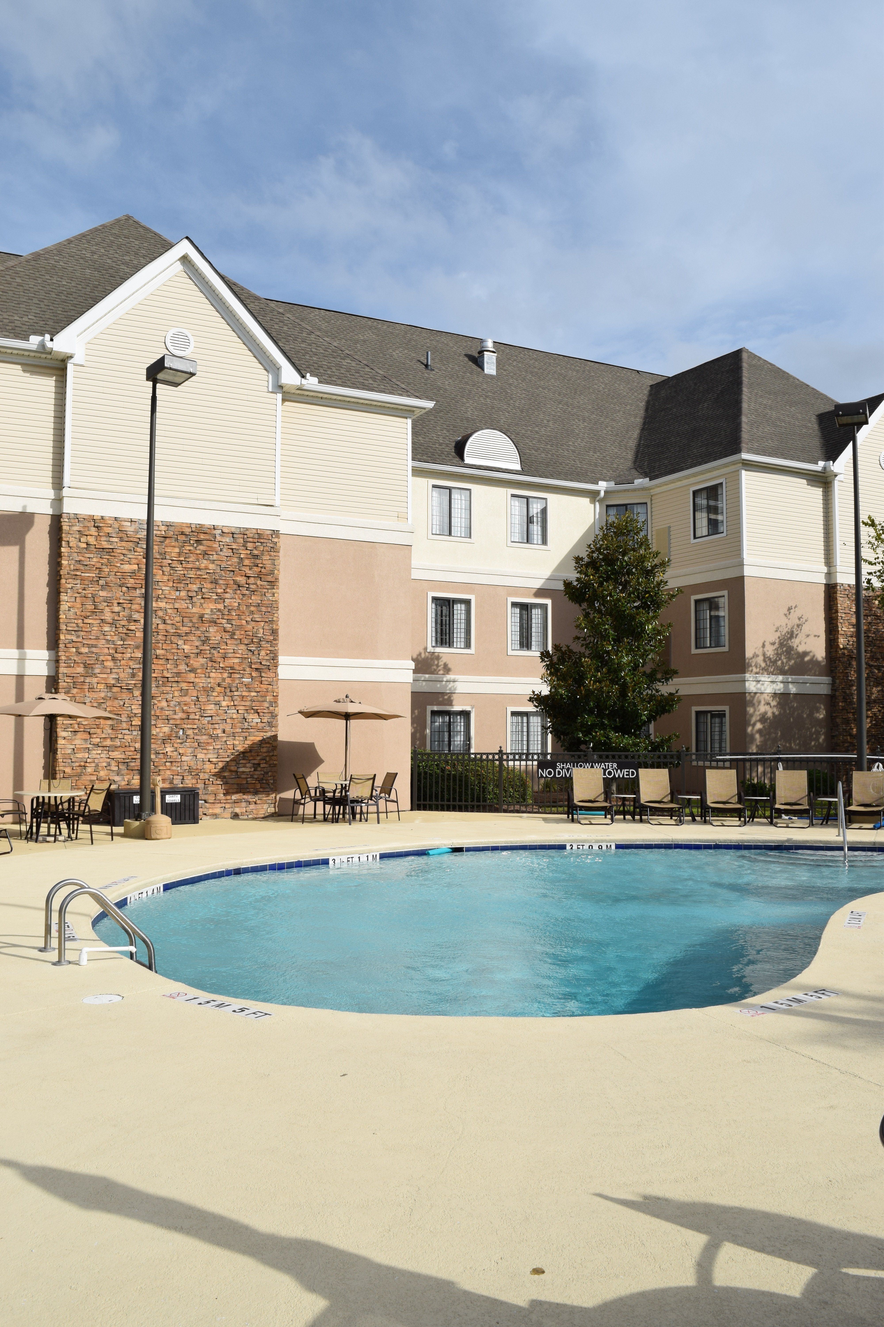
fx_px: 1105
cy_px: 664
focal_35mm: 30
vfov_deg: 61.9
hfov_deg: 43.6
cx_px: 442
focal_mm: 20
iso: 200
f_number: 11
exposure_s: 1/500
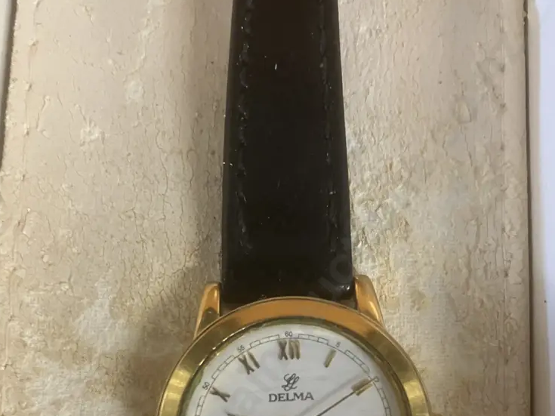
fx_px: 625
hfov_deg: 47.9
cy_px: 349
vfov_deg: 35.3
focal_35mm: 39
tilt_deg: -82.2
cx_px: 283
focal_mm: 3.99
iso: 320
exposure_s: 1/33
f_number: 1.8
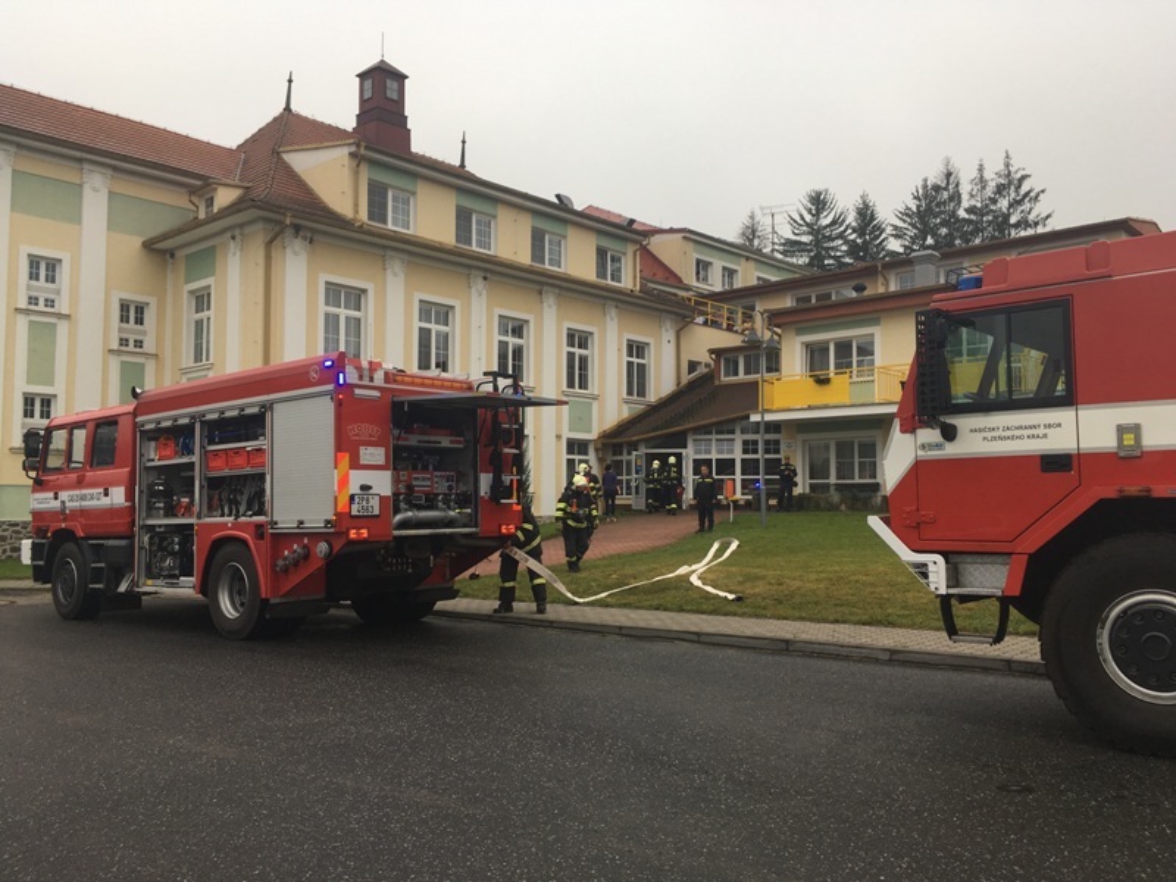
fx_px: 985
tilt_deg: +2.4
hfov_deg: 61.7
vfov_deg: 48.2
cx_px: 588
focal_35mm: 29
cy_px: 441
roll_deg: +0.8
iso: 25
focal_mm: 4.15
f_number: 2.2
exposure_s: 1/117
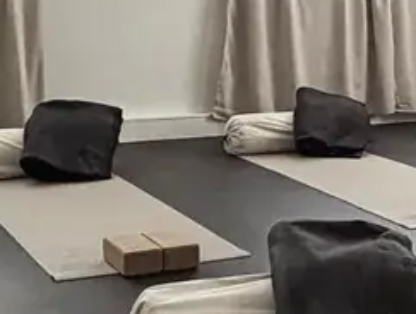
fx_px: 1107
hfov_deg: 20.5
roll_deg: -1.1
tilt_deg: -6.9
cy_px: 106
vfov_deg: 16.1
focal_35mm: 92
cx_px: 426
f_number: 2.2
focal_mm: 2.22
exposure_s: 1/60
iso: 500
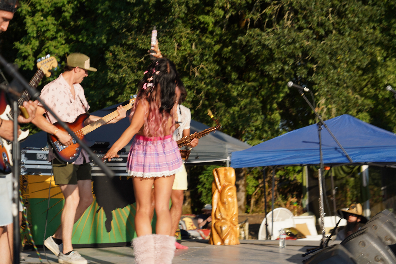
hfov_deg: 24.5
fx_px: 913
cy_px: 132
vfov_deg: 16.5
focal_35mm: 83
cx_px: 198
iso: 100
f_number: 5.6
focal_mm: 83
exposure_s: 1/320
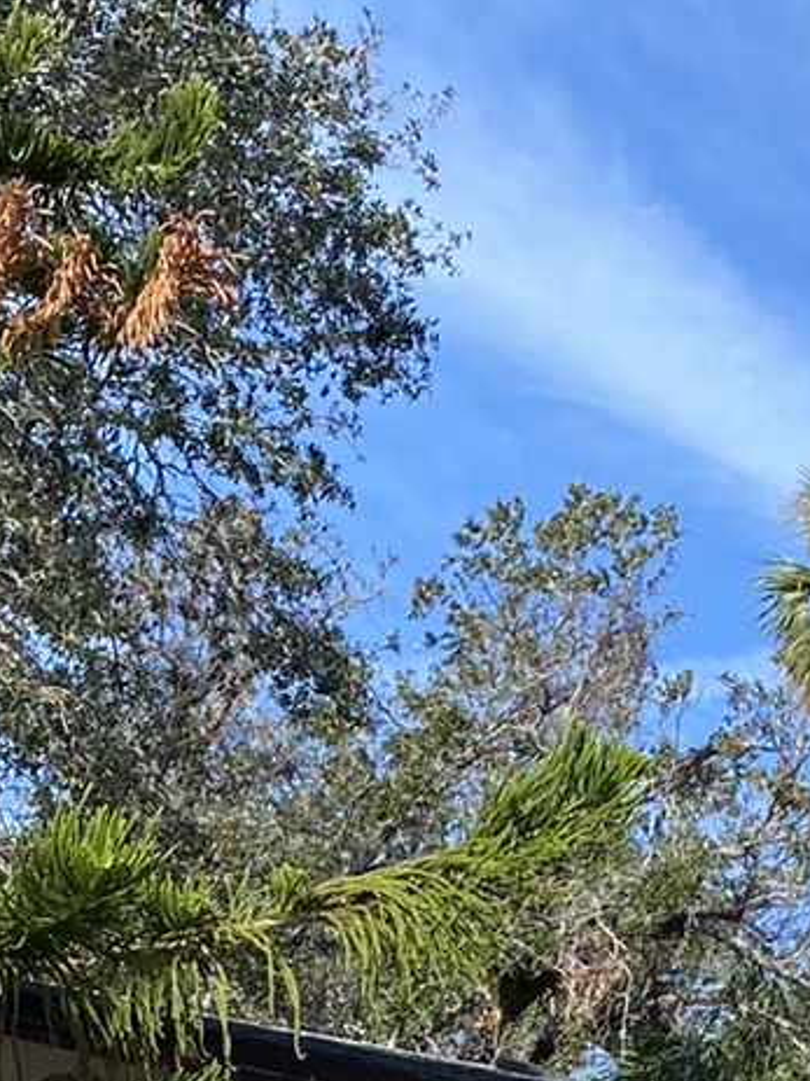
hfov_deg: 12.8
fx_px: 3590
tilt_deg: +2.5
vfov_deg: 15.8
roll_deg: +0.1
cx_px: 86
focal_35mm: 115
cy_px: 1604
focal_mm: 4.25
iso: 32
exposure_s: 1/1961
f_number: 1.8
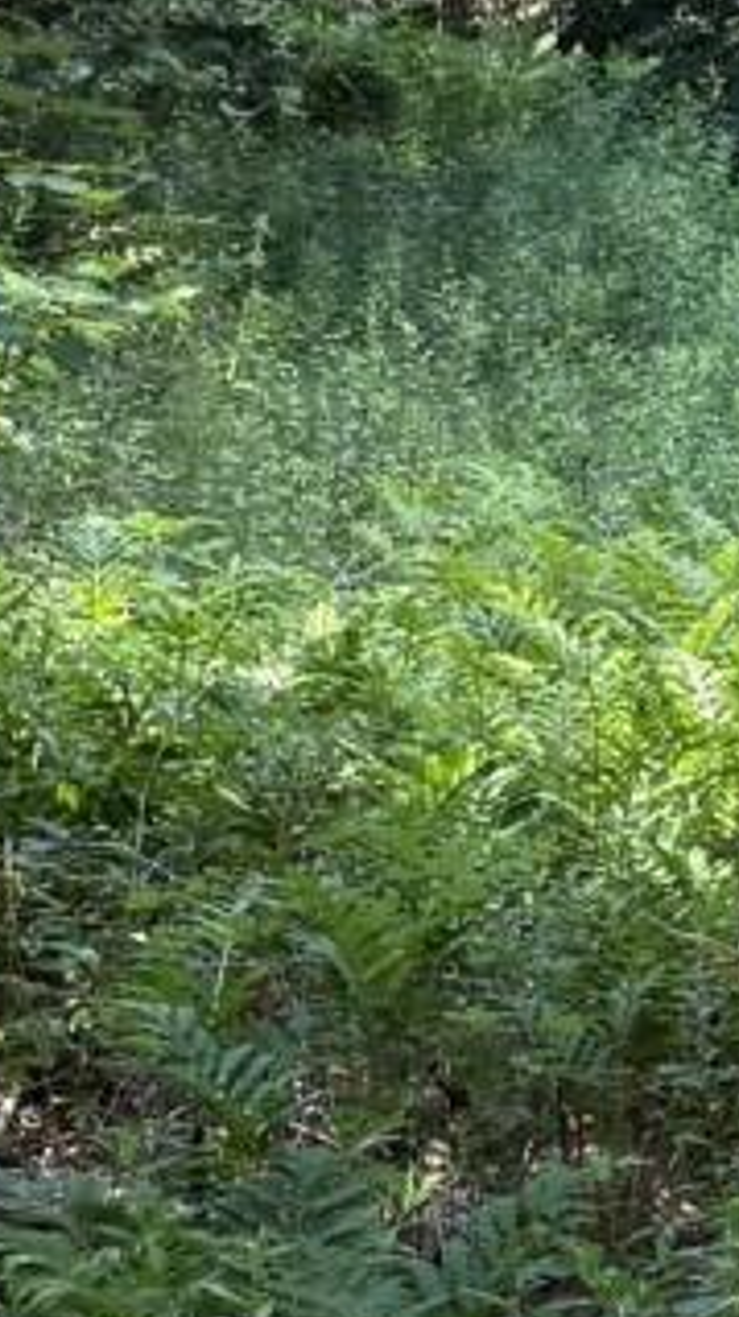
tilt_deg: -3.3
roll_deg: +1.1
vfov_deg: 13.1
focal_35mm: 164
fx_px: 5724
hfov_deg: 7.3
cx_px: 987
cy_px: 223
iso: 125
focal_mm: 6.76
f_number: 1.78
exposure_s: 1/242
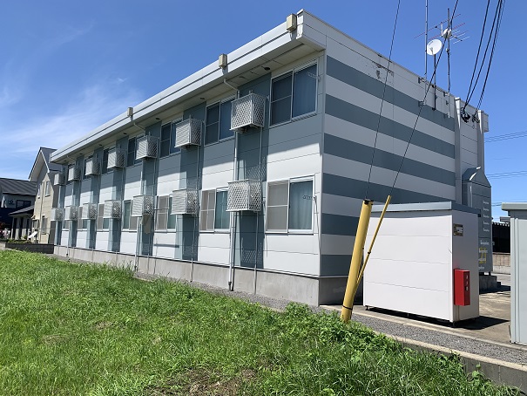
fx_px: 396
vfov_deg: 53.1
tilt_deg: +5.5
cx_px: 264
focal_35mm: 26
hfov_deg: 67.3
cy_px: 198
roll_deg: -2.2
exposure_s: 1/2309
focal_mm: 4.25
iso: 25
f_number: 1.8
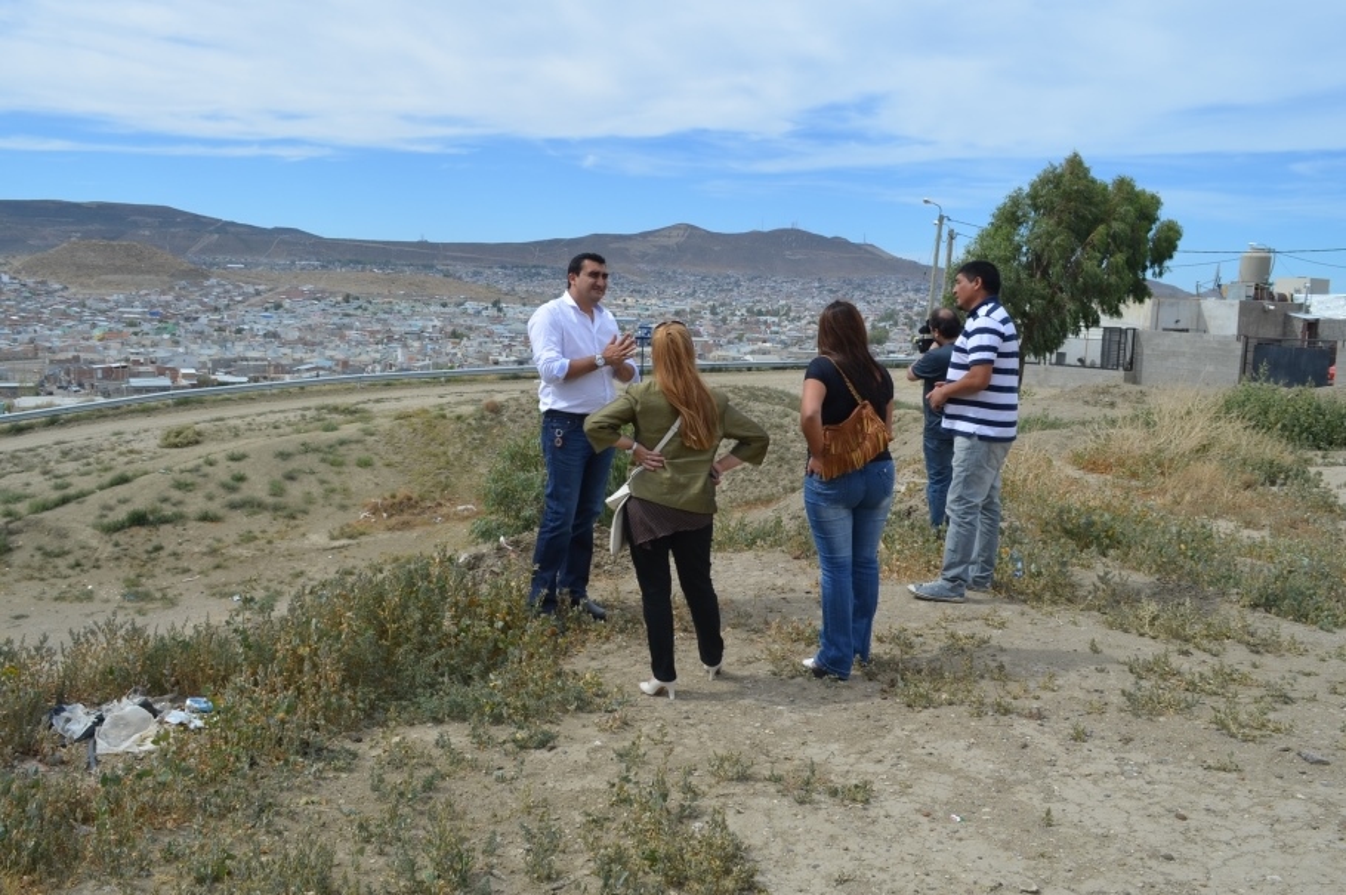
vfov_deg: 47.8
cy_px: 448
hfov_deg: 67.4
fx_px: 1009
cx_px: 673
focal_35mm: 27
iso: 100
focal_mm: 18
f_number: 9
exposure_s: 1/320
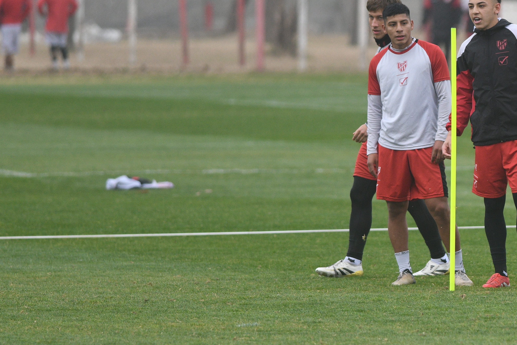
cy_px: 160
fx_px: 11315
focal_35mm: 788
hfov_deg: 2.6
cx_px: 554
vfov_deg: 1.7
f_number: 4
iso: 800
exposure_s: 1/2000
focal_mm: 300
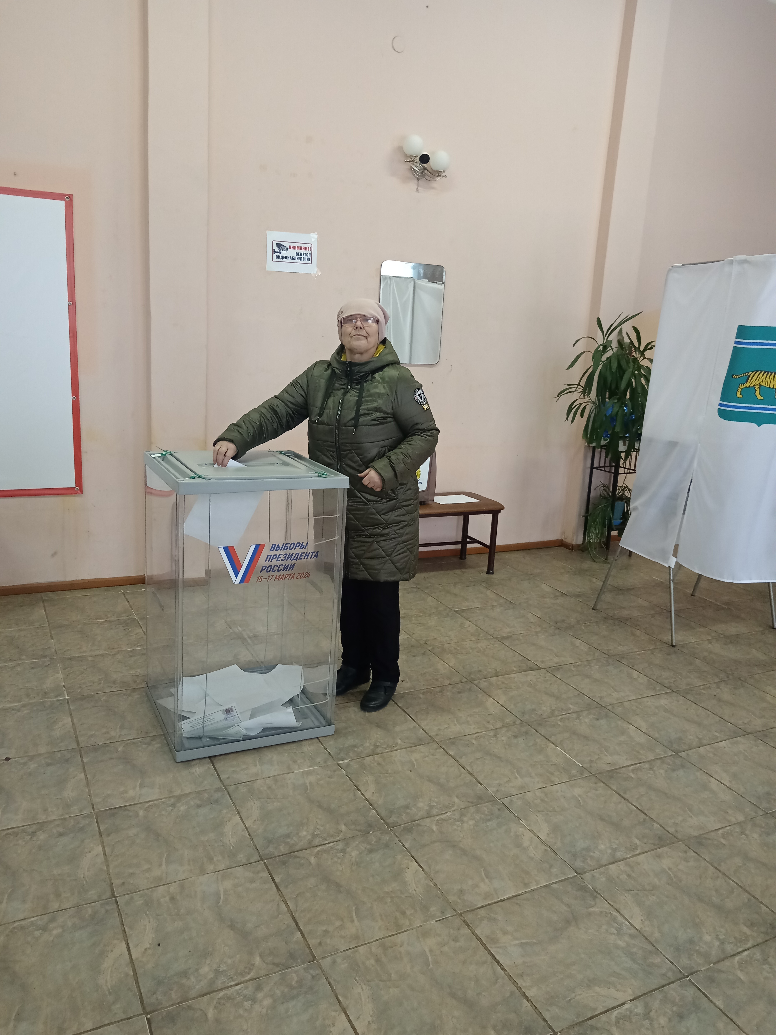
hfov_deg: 51.4
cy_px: 518
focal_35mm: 27
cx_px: 388
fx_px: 807
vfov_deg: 65.3
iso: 1197
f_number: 1.9
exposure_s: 1/33.3
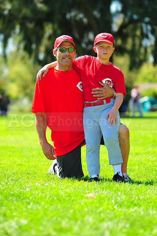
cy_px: 118
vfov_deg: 11.4
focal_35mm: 180
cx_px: 78
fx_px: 1179
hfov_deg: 7.6
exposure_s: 1/500
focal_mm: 180
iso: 200
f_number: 4.5
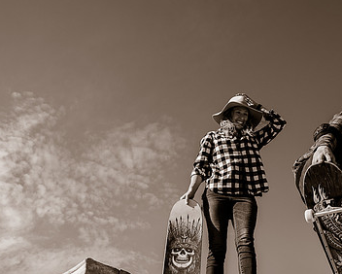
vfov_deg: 35.6
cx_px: 250
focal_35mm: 42
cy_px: 159
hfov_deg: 42.6
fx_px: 425
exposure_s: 1/640
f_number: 6.3
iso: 200
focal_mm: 24
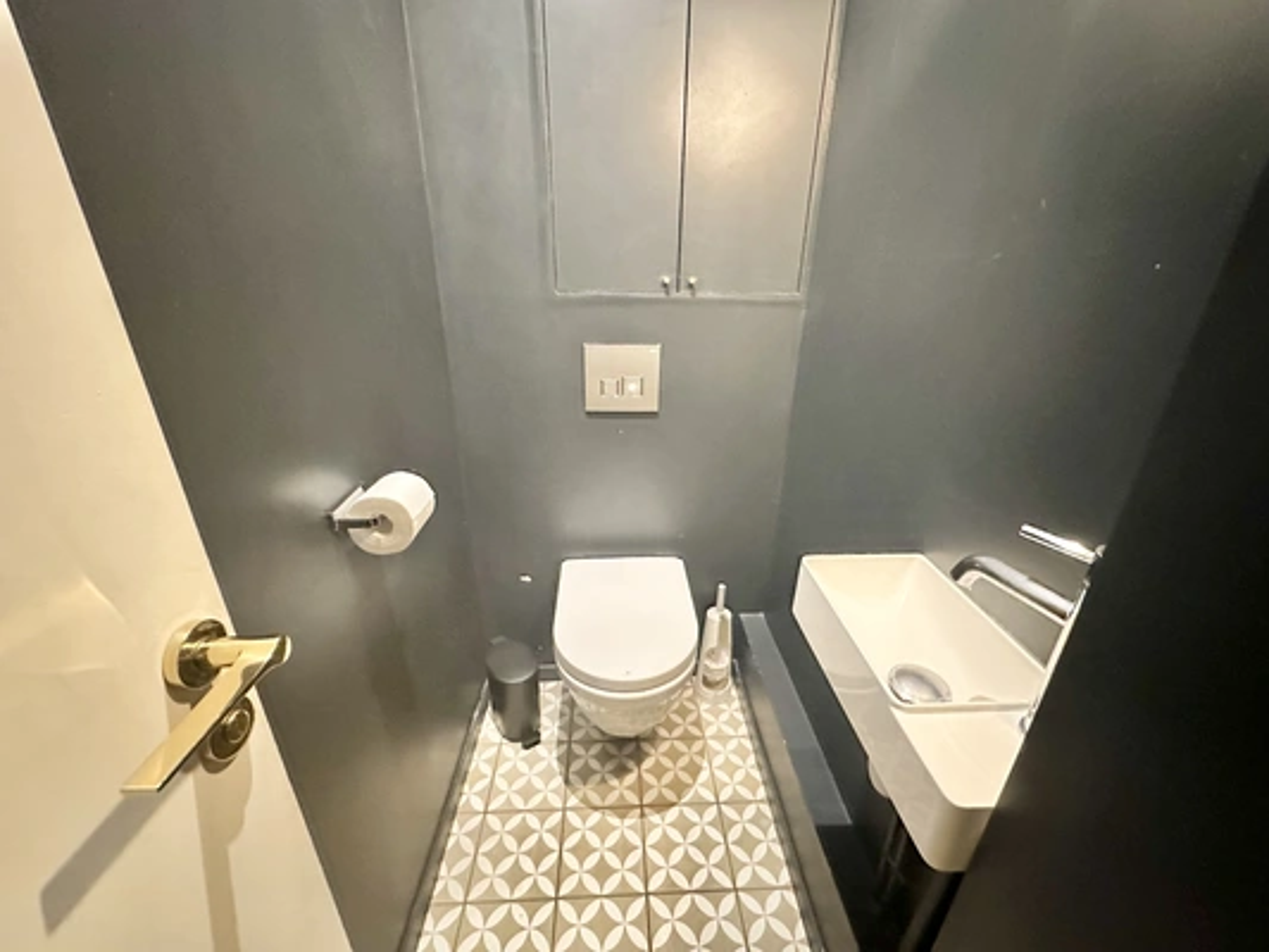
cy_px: 476
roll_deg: -0.3
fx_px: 513
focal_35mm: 14
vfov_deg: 85.7
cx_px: 634
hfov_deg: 102.1
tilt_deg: -21.3
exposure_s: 1/34
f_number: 2.2
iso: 1000
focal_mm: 2.22
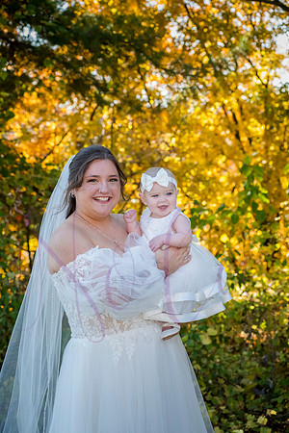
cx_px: 144
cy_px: 216
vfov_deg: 25.4
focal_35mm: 80
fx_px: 963
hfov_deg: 17.1
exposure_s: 1/320
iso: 800
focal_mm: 80
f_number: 6.3
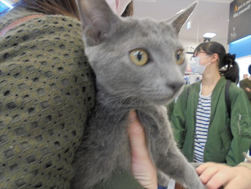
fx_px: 189
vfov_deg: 53.1
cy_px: 94
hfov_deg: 67.3
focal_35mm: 26
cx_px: 126
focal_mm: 4.6
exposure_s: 1/30
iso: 200
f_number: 3.5
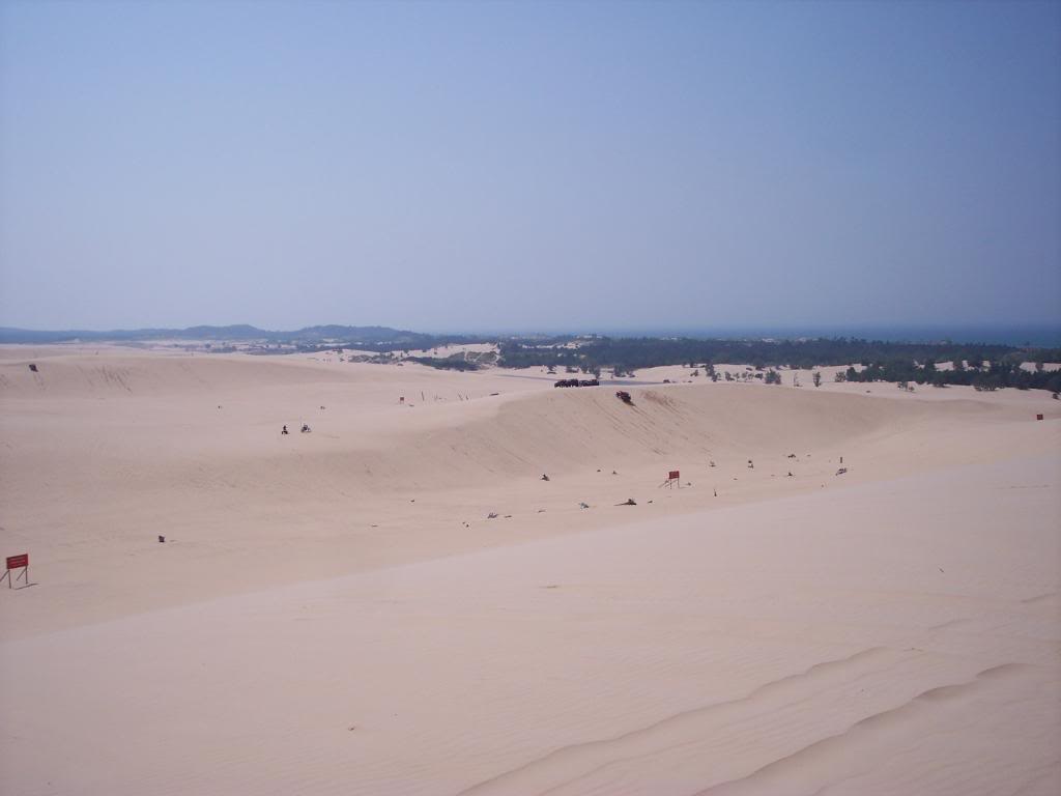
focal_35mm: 39
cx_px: 530
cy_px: 398
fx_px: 1195
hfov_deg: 47.9
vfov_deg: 36.8
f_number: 5.6
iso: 100
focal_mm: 8
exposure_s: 1/1000
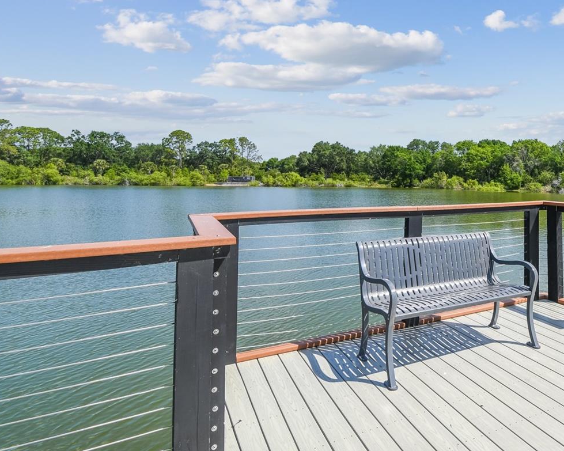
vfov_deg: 59.5
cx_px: 435
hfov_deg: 67.1
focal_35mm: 23
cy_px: 150
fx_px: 384
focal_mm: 10
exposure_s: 1/200
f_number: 7.1
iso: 100
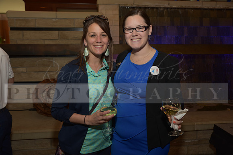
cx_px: 116
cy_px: 78
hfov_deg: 54.4
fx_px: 227
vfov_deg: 37.9
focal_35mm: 35
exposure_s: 1/60
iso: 200
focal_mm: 35
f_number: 5
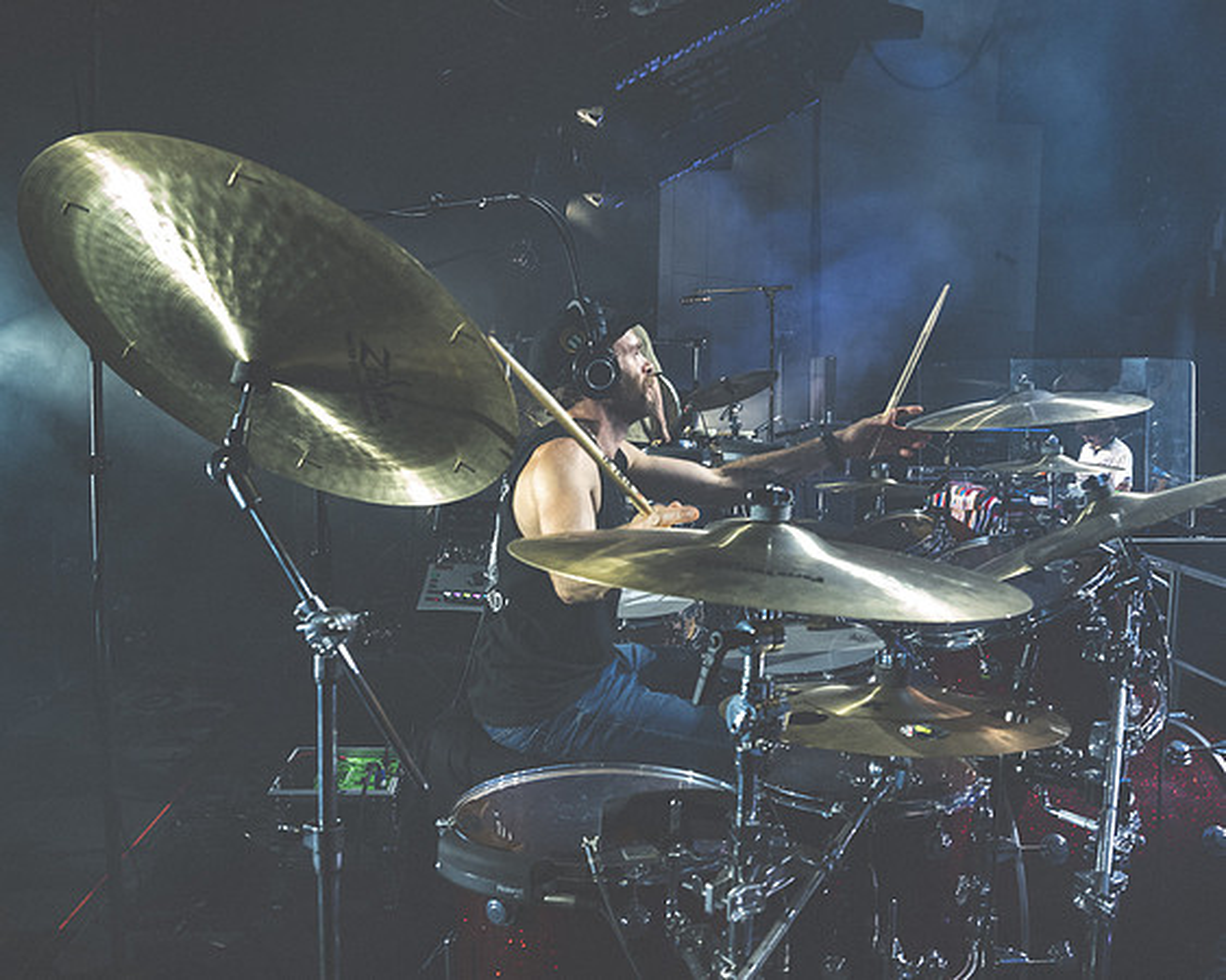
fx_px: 1036
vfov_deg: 50.6
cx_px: 646
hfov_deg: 61.2
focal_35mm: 29
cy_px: 473
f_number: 5.6
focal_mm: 24
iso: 2500
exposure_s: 1/320
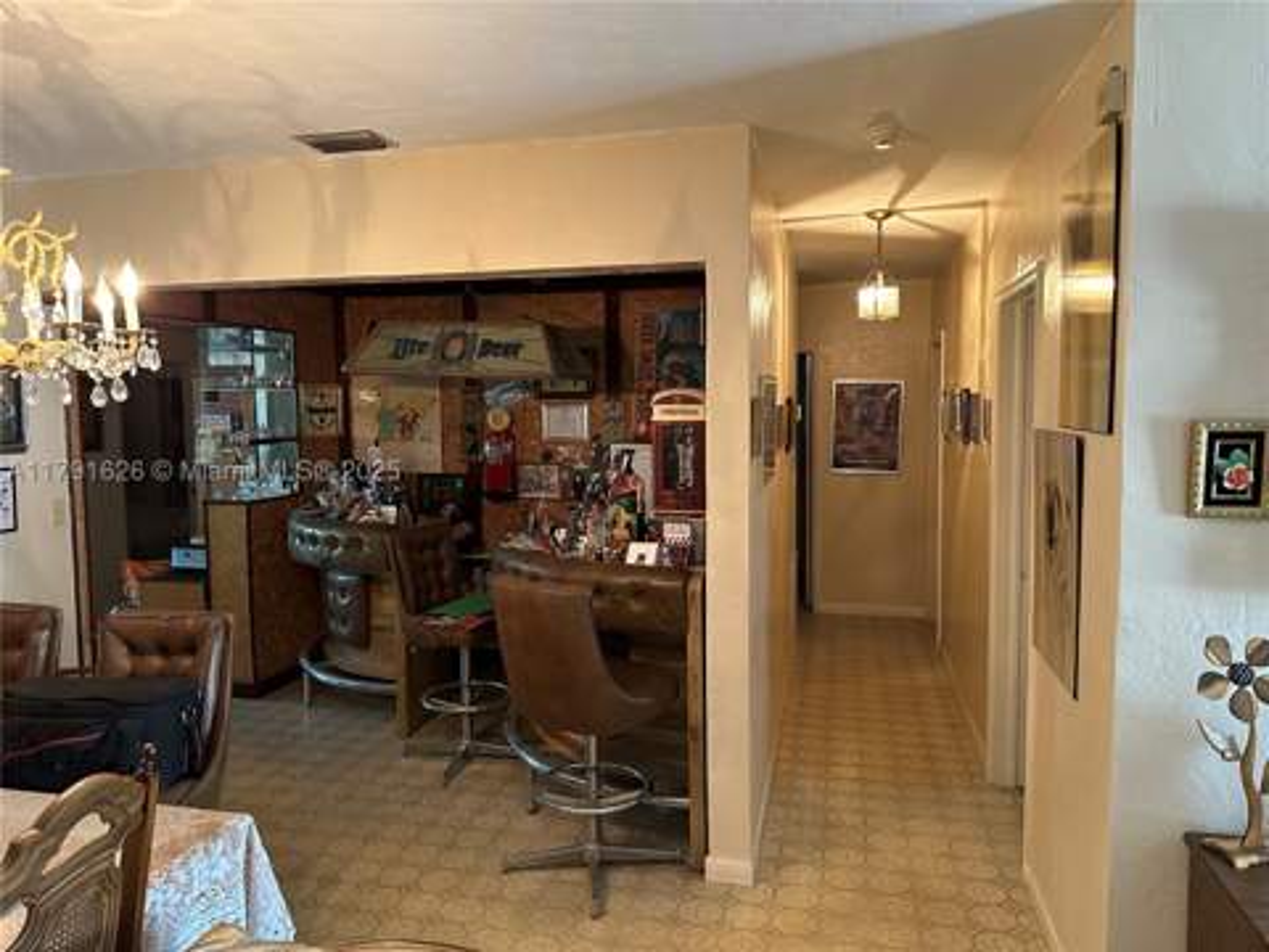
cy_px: 476
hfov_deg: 71.6
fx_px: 880
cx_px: 634
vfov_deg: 56.8
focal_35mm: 24
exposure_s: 1/60
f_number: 1.78
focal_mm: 6.86
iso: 500
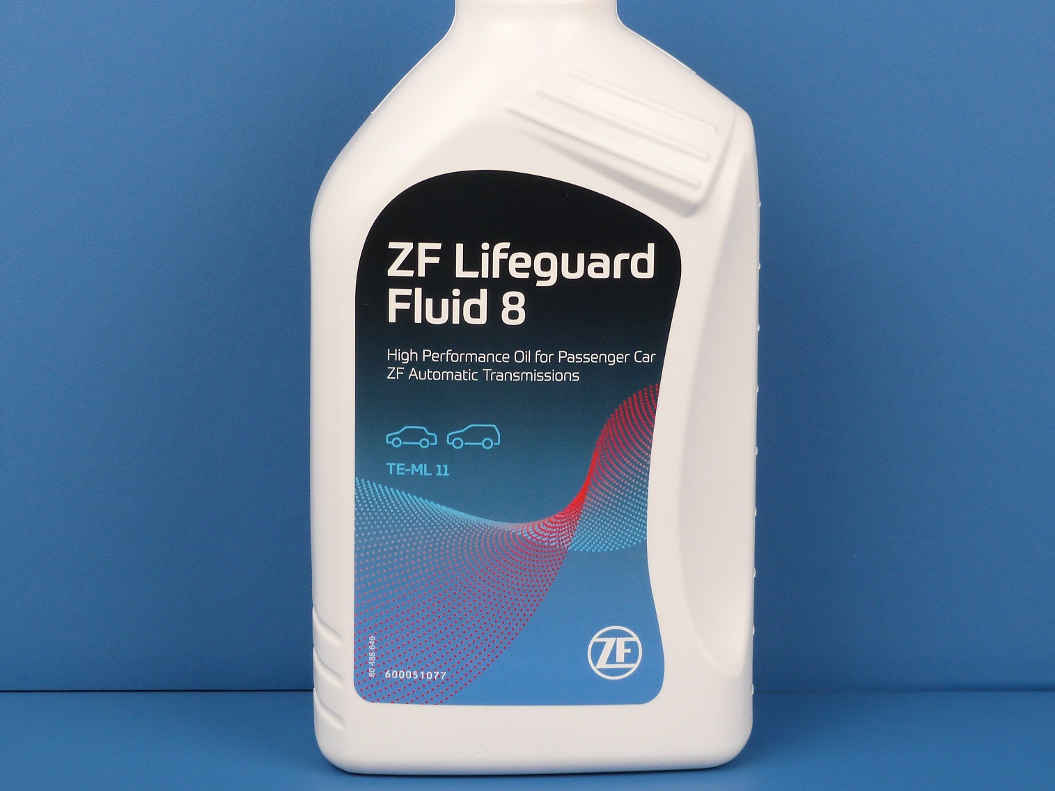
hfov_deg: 19.8
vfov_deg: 14.9
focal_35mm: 99
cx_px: 549
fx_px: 3017
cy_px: 340
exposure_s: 1/60
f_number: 3.3
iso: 125
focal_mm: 13.5
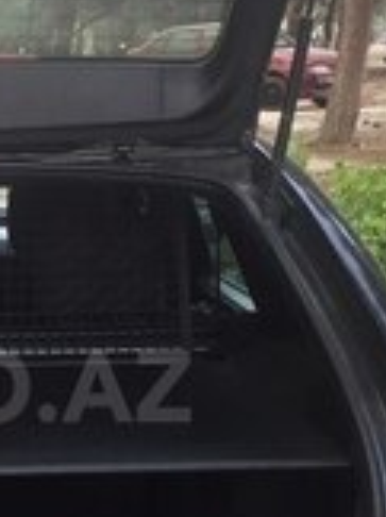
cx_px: -54
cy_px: 386
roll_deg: +1.2
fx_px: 1327
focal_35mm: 89
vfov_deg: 21.9
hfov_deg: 16.0
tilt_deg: -14.7
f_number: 2.2
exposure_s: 1/33
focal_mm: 4.15
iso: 50
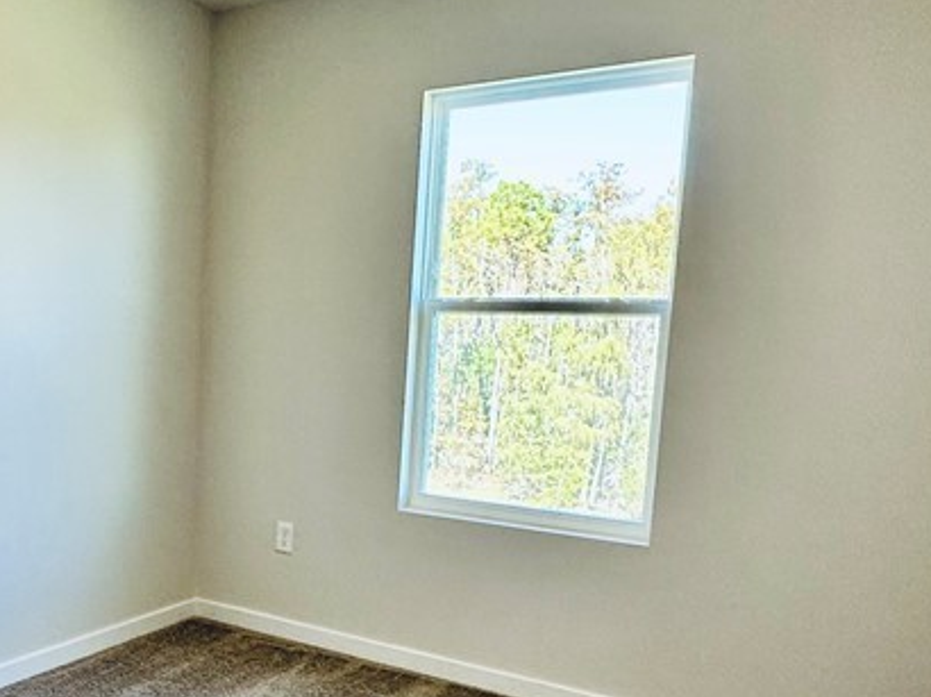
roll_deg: -2.0
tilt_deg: -6.9
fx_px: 941
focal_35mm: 35
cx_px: 213
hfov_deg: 50.1
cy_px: 447
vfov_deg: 40.3
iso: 125
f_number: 2.2
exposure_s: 1/120
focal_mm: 2.22
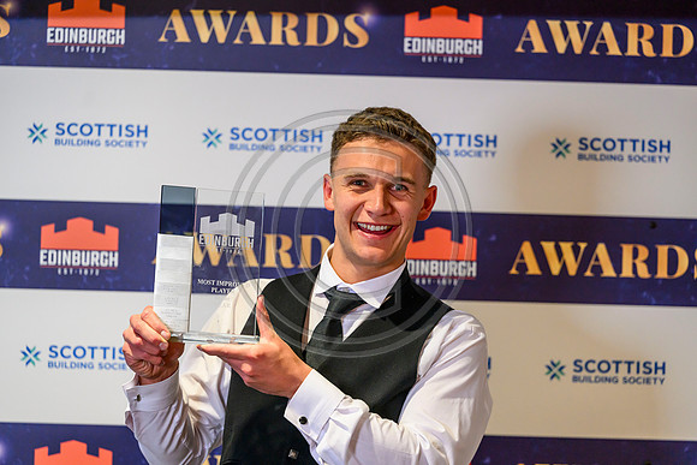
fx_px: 2421
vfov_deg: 11.0
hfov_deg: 16.4
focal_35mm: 125
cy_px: 232
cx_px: 348
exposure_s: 1/250
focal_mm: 125
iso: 2000
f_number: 3.2
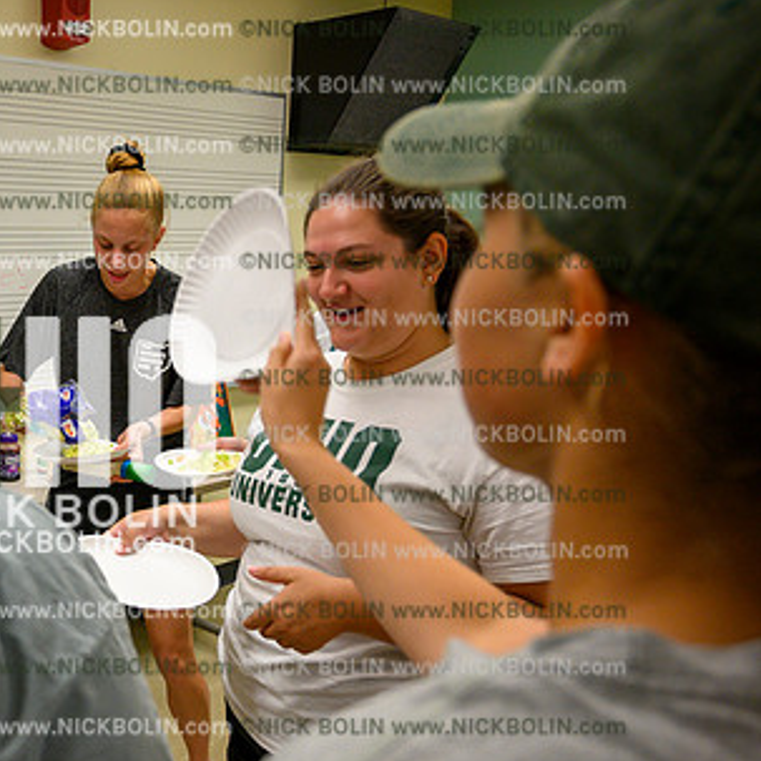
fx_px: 970
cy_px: 434
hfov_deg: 38.9
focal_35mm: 39
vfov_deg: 42.7
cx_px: 38
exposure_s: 1/250
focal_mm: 24
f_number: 4.5
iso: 1600
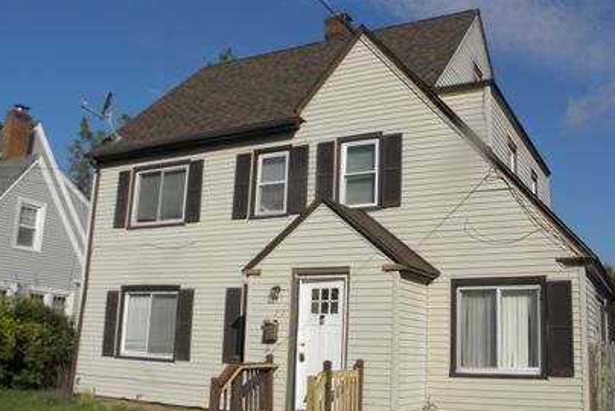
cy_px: 231
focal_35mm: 36
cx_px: 338
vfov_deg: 36.9
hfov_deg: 53.0
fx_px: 615
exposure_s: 1/500
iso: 100
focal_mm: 5
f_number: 7
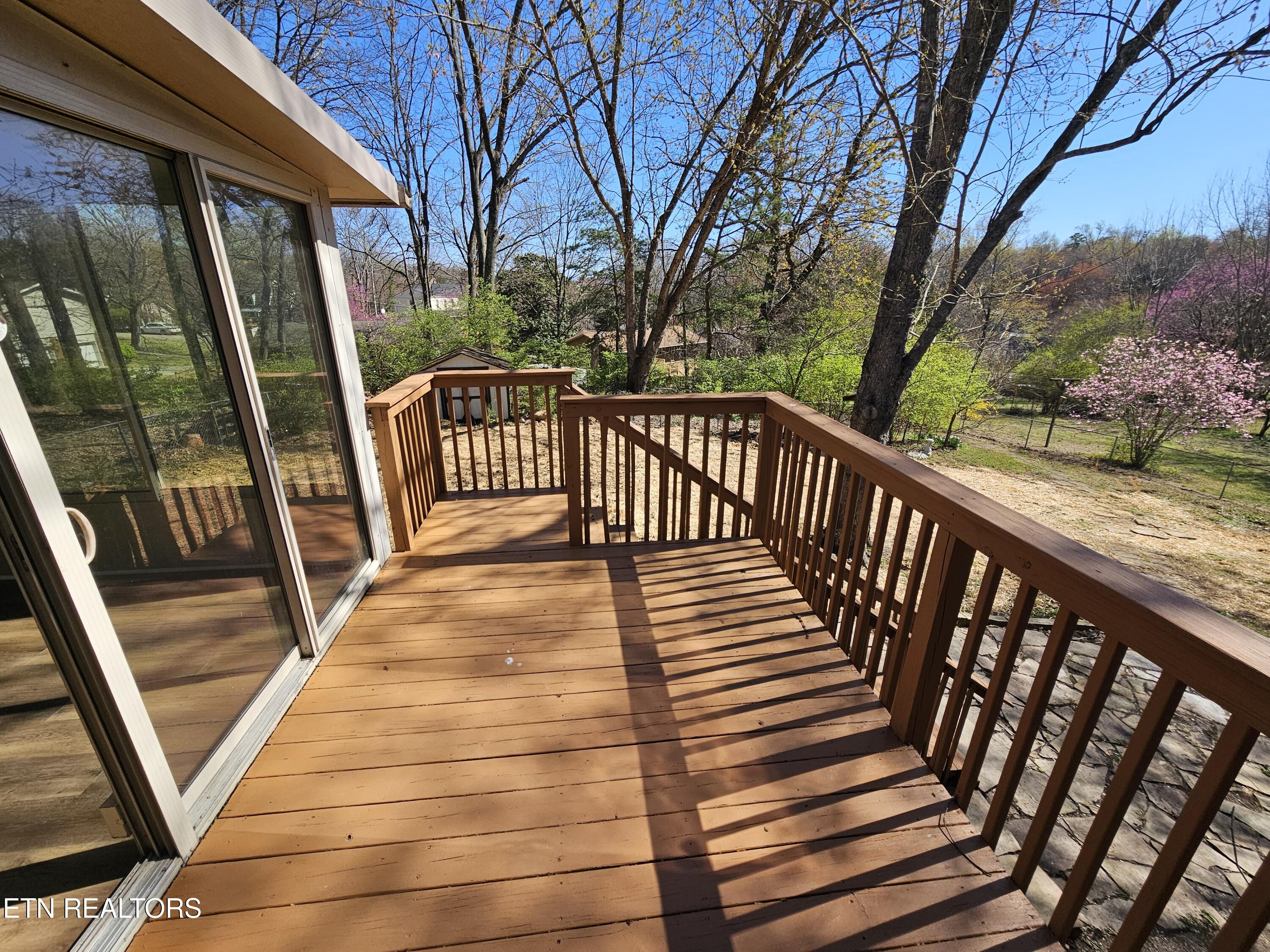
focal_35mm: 13
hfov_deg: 106.2
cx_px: 635
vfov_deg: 89.9
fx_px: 477
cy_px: 476
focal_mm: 2.2
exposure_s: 1/1297
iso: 50
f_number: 2.2
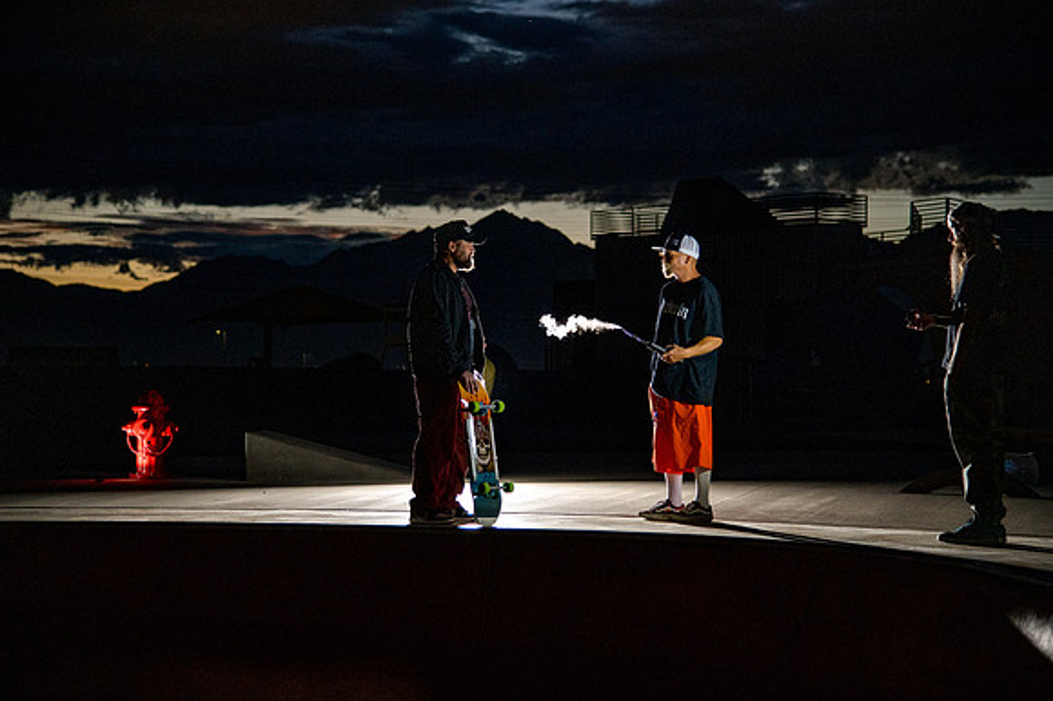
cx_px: 515
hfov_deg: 25.0
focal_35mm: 81
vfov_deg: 16.8
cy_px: 350
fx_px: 2372
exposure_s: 1/50
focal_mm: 78
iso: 5000
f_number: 4
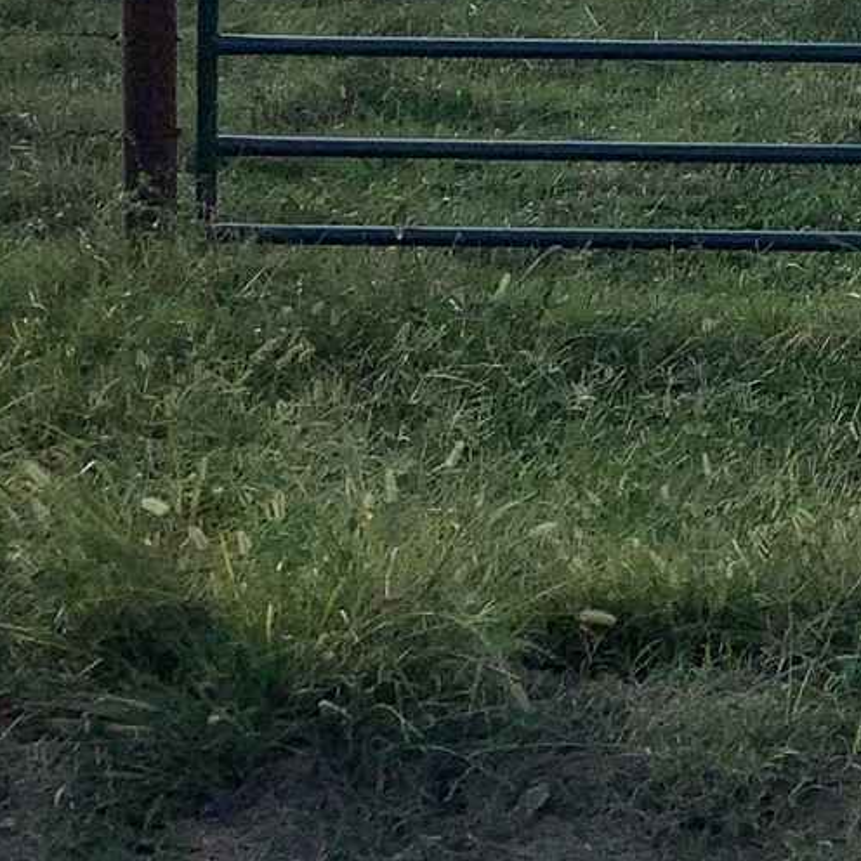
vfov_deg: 15.3
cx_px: 1427
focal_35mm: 106
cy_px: -385
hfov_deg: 14.8
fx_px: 2983
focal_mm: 3.3
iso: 25
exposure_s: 1/2092
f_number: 2.4
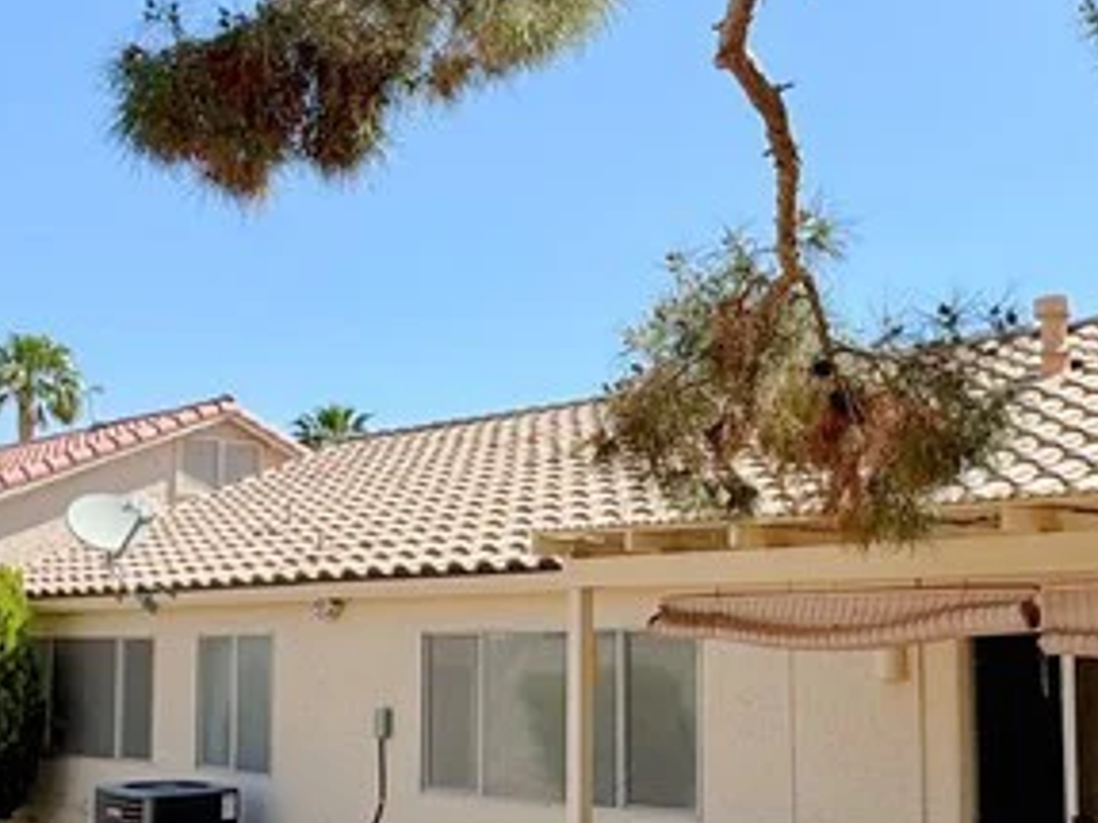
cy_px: 501
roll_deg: -0.3
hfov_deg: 38.2
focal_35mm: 50
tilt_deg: +5.2
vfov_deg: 29.0
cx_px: 543
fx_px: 1585
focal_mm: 2.22
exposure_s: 1/1637
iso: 40
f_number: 2.2
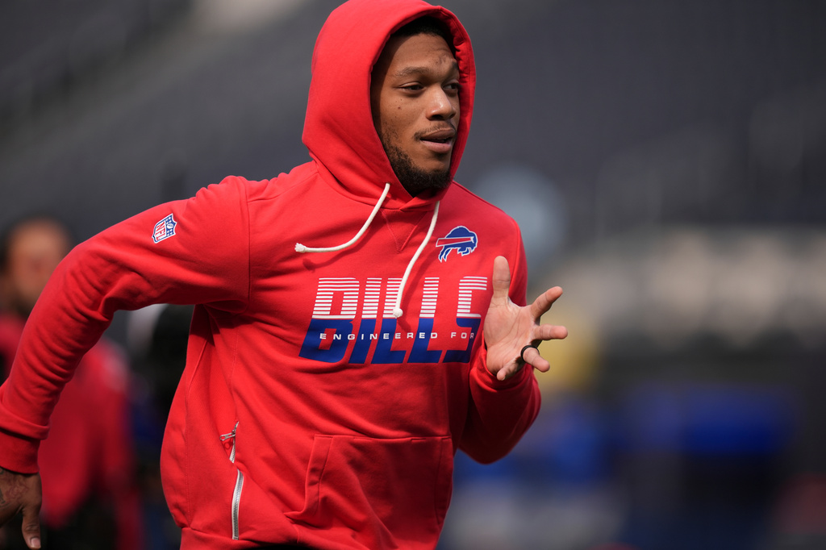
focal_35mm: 400
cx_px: 413
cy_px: 275
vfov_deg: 3.4
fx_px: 9174
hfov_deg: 5.2
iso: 500
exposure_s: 1/1600
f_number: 2.8
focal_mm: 400
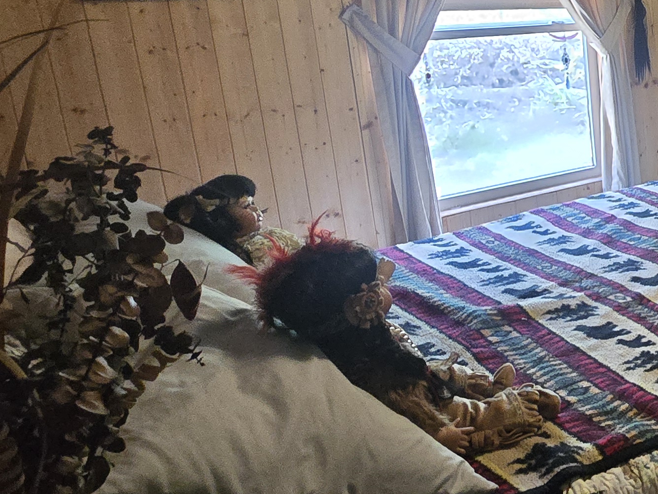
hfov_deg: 34.3
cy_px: 144
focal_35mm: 39
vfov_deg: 36.2
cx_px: 852
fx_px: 741
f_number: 2.2
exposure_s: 1/60
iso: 1000
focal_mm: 2.2
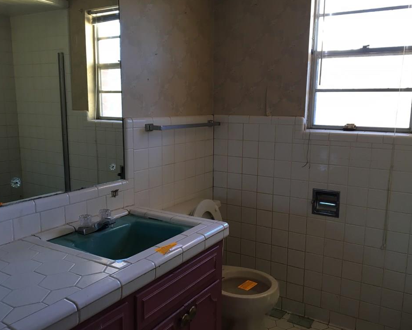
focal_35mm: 31
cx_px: 221
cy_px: 167
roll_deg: -0.4
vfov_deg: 47.1
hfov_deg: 57.1
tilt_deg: -10.3
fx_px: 378
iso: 64
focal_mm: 4.15
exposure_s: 1/30
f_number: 2.2
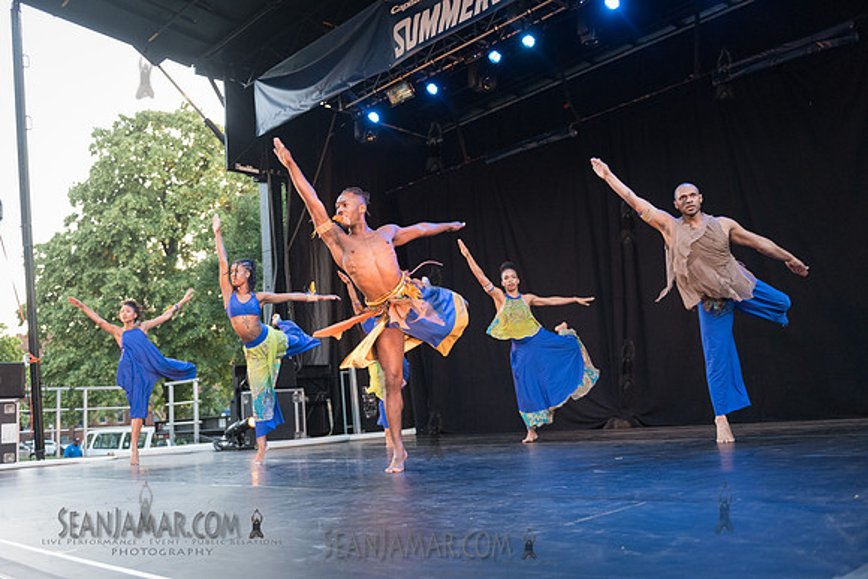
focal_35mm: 34
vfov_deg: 39.3
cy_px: 292
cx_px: 397
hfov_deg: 56.2
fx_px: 811
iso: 3200
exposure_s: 1/400
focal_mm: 31
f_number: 2.8
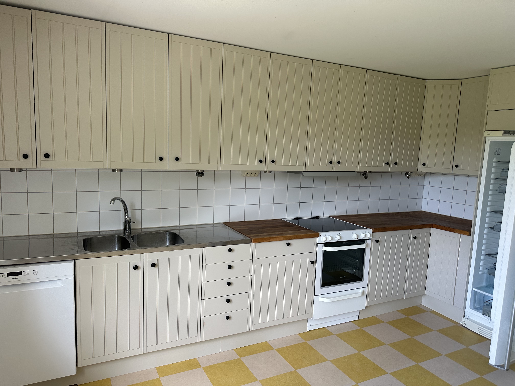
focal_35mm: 24
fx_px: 357
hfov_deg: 71.6
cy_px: 193
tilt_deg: -8.7
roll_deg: -2.4
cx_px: 258
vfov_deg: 56.8
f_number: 1.78
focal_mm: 6.86
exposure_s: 1/172
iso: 100
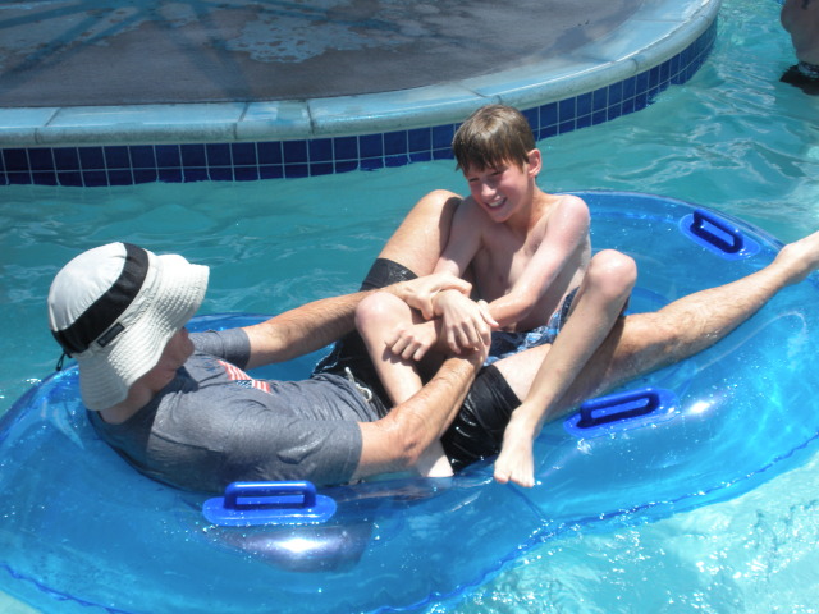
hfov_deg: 36.8
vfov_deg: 28.0
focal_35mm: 52
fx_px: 1230
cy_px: 307
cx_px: 410
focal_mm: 9.1
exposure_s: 1/364
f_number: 4.4
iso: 64
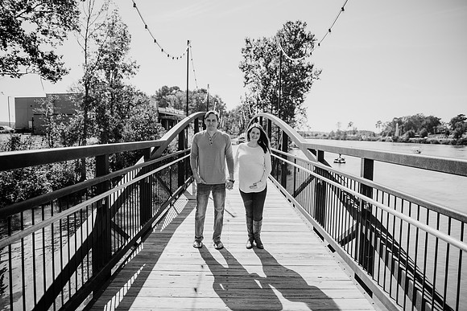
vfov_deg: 53.2
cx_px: 234
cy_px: 156
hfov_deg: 73.7
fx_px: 311
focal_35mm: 24
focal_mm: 24
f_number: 2.5
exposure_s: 1/1600
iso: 100
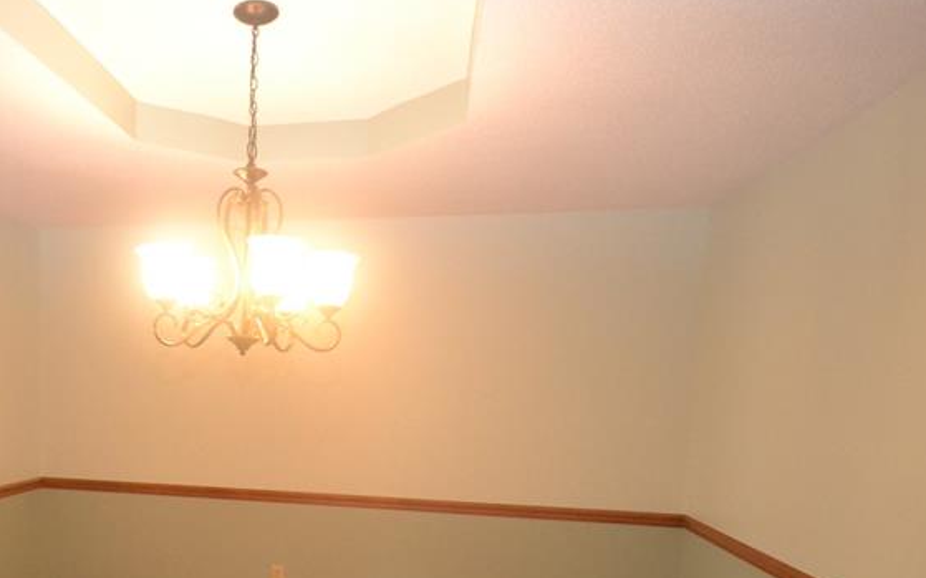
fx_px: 706
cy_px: 450
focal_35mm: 28
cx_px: 235
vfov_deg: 42.8
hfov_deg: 62.8
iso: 2800
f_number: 4
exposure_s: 1/60
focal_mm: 10
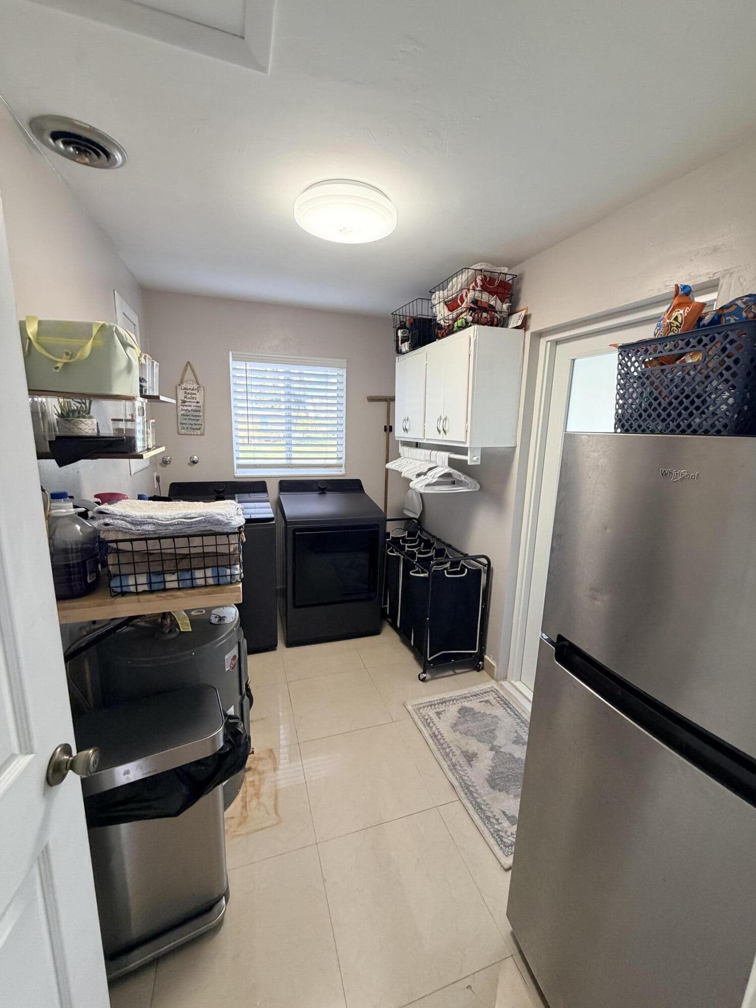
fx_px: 408
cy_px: 504
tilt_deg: -11.8
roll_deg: -2.3
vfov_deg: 102.1
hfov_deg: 85.7
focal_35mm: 14
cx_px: 378
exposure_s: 1/60
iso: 200
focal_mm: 2.22
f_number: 2.2
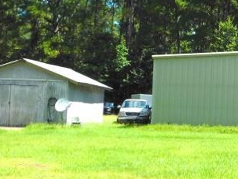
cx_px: 243
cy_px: 60
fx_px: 653
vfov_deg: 15.5
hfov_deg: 20.0
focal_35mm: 95
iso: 125
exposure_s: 1/640
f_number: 3.7
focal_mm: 8
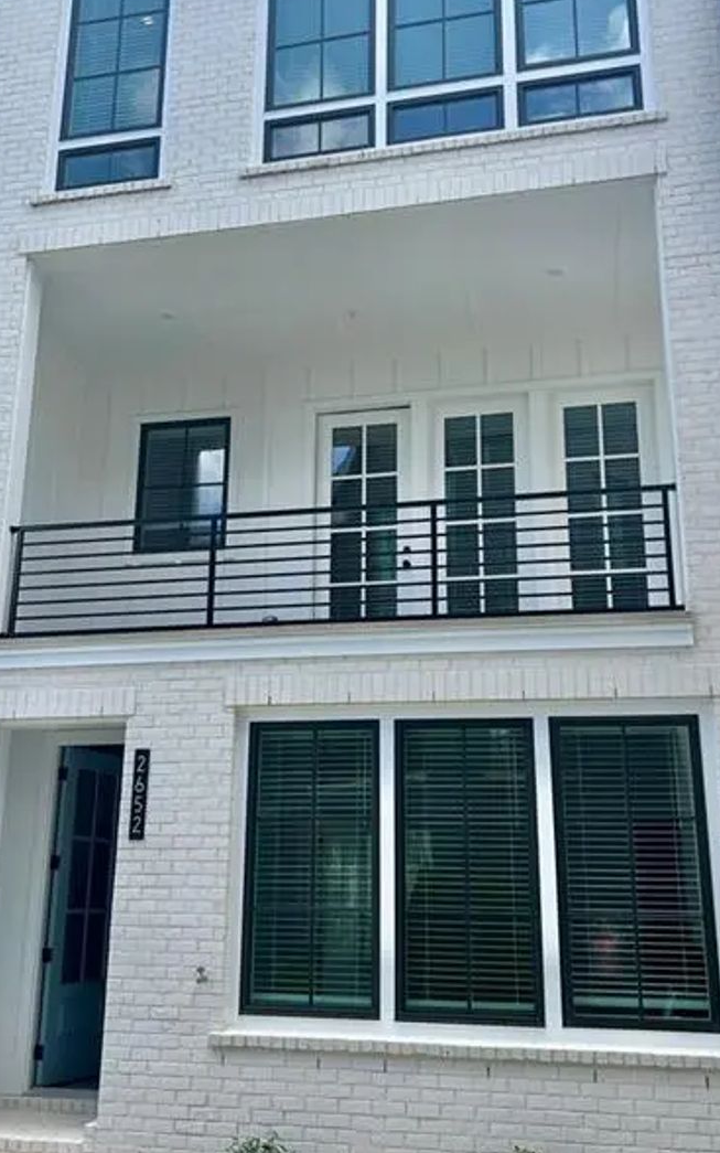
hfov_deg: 35.3
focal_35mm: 36
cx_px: 324
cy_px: 549
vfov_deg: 54.0
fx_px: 1130
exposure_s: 1/1196
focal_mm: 5.7
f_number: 1.5
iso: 50
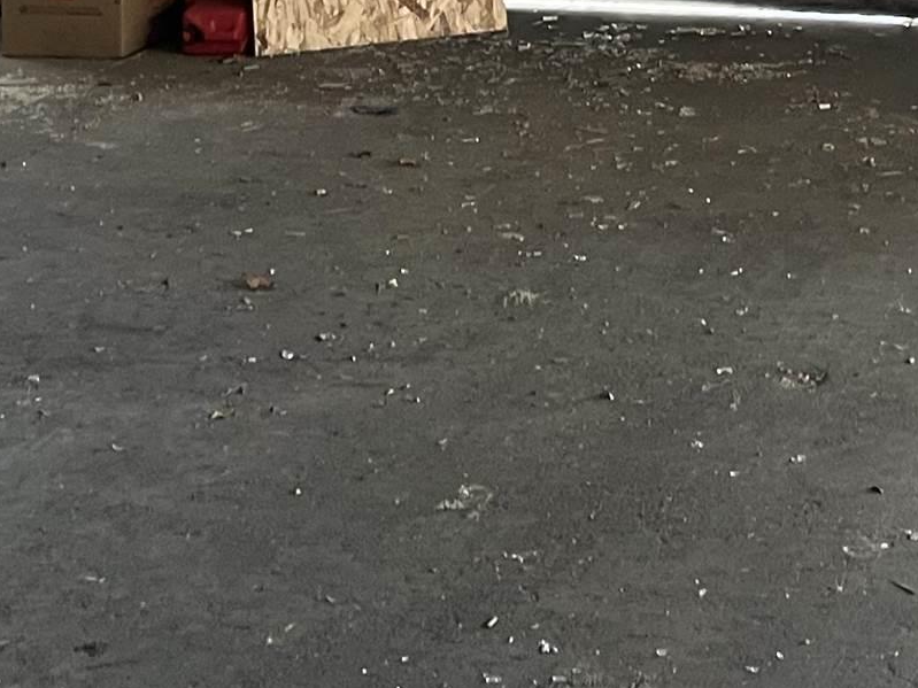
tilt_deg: -1.0
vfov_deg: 13.4
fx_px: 2652
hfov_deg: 19.3
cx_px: 820
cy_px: -519
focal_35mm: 100
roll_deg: -0.2
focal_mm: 5.1
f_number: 1.6
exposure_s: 1/60
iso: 160
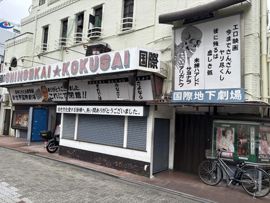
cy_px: 102
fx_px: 203
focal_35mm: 26
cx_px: 135
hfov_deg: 67.3
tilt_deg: +5.0
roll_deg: -3.3
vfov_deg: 53.1
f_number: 1.6
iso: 50
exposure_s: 1/1205
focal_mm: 5.96
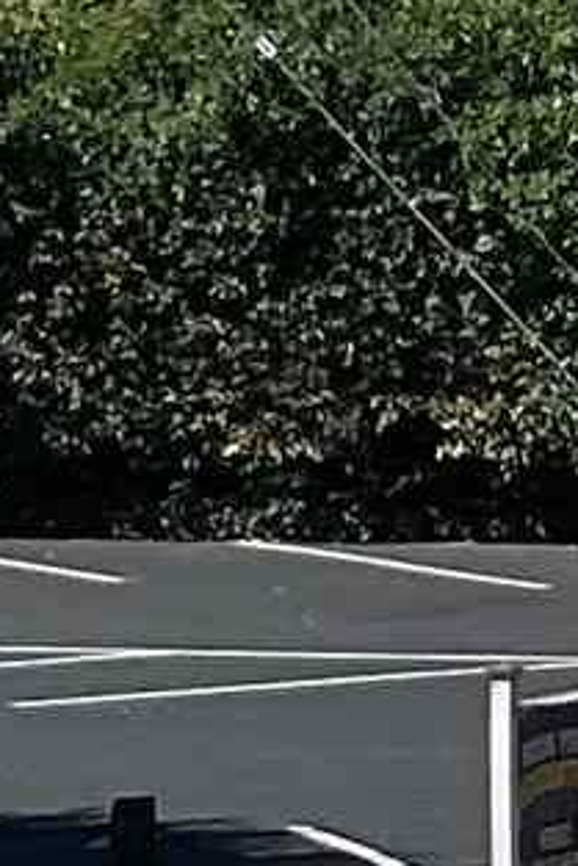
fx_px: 7120
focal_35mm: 296
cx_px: 1209
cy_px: 919
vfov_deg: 6.9
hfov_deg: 4.6
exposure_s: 1/2959
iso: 16
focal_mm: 3
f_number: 1.8
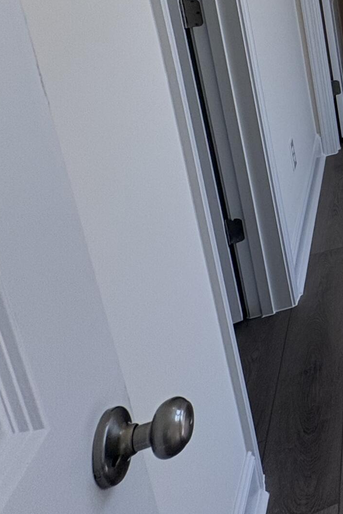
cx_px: 703
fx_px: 586
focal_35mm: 41
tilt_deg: -13.1
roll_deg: -0.3
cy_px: 38
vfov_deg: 42.8
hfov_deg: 18.6
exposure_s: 1/287
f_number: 2.2
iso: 40
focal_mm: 2.22
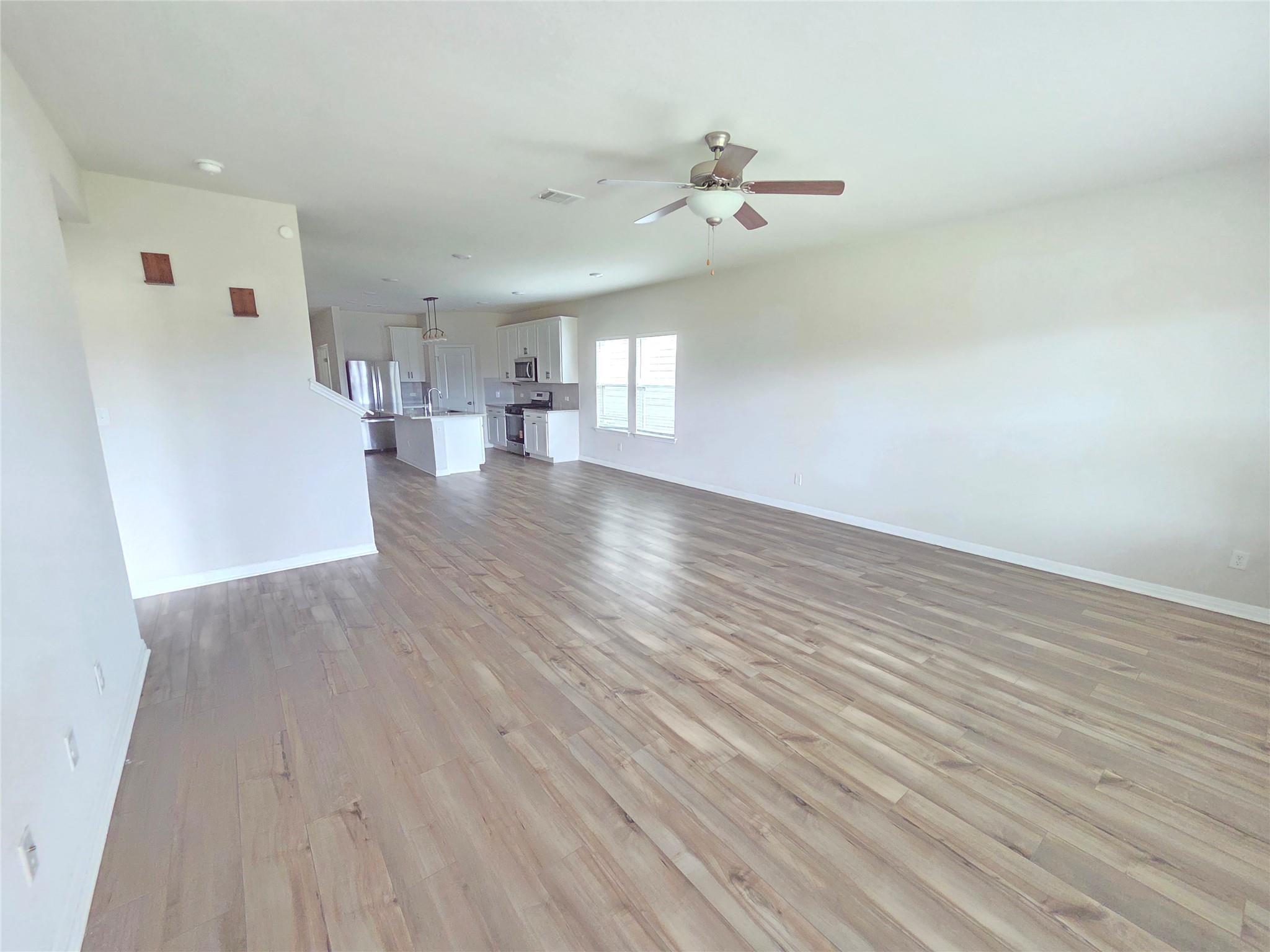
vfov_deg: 89.9
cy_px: 476
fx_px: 477
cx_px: 635
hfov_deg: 106.2
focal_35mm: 13
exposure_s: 1/60
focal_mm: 2.2
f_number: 2.2
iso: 1250
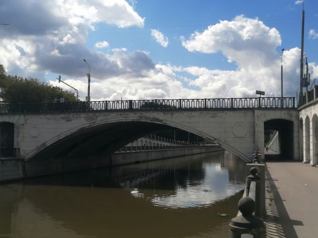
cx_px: 159
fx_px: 358
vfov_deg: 36.8
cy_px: 119
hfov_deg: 47.9
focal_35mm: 39
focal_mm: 3.62
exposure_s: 1/2475
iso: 50
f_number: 1.8
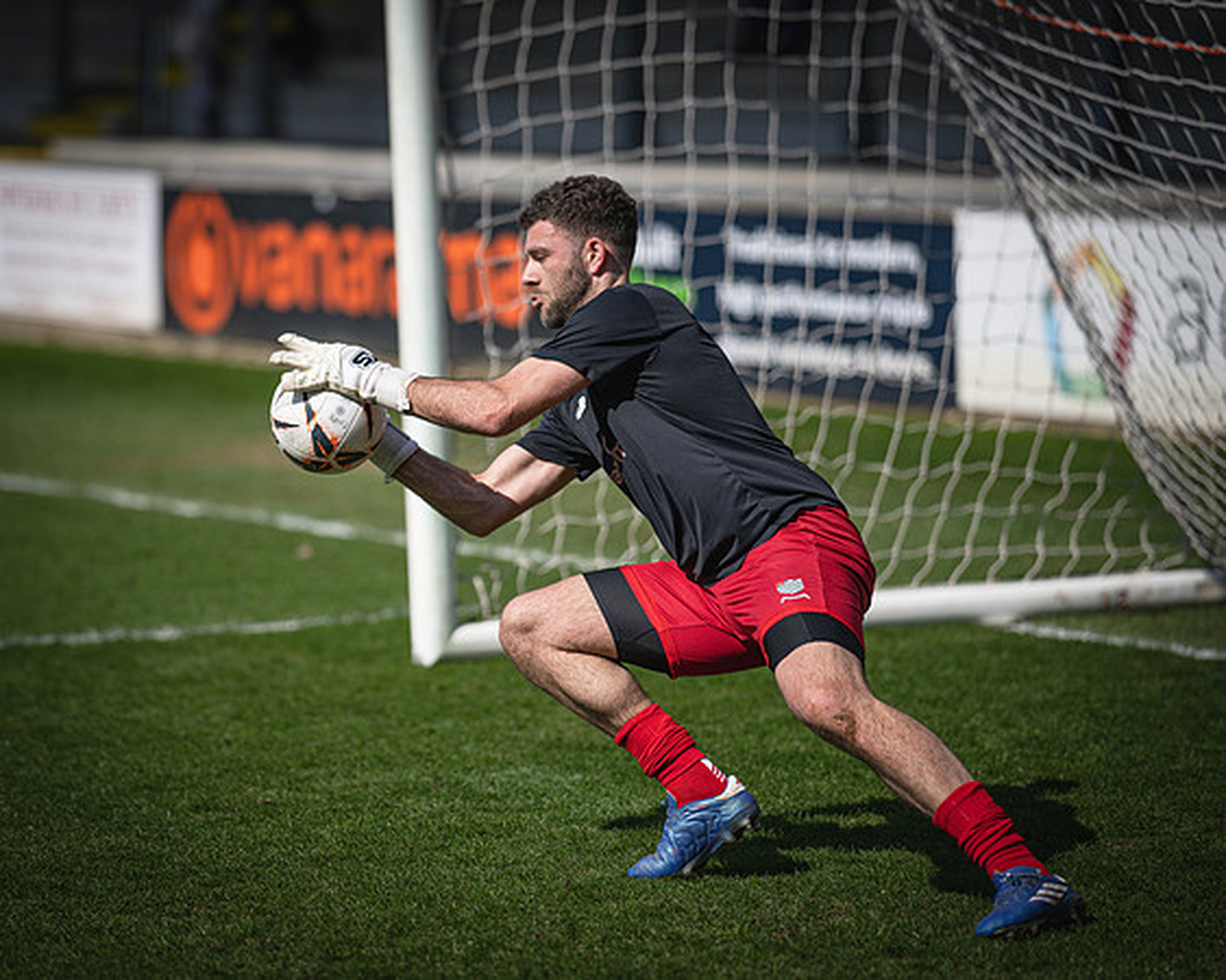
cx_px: 469
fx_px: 6123
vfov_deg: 9.2
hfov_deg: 11.4
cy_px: 483
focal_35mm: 169
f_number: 1.8
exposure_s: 1/16000
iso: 200
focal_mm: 135
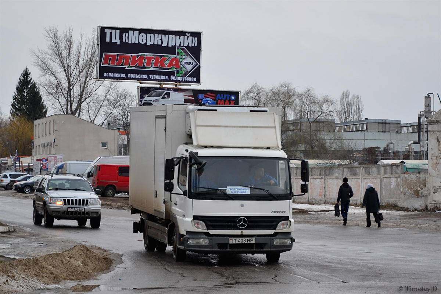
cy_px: 147
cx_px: 220
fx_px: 1139
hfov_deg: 21.9
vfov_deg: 14.7
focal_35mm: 93
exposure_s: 1/100
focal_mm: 62
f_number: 5.3
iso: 180
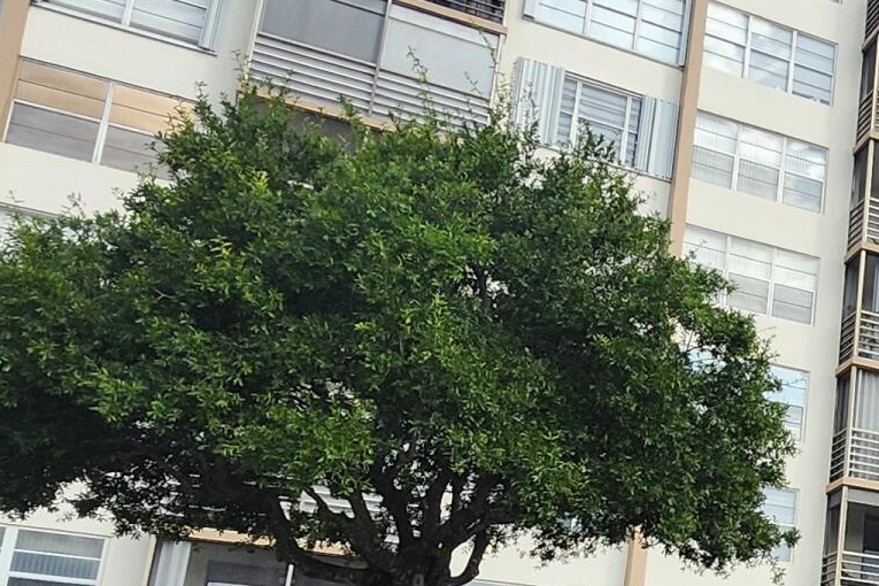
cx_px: 1138
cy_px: 507
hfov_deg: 30.0
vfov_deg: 24.9
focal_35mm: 53
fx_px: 1294
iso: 40
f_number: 2.2
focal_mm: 1.74
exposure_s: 1/829
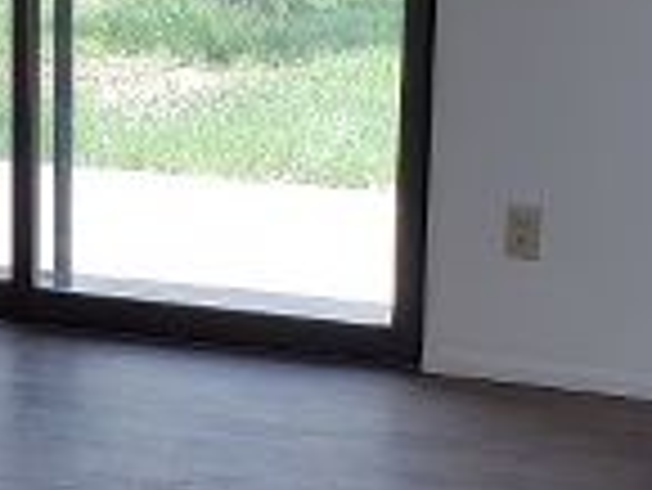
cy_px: 81
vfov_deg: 12.8
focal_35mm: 115
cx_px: 121
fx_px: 2168
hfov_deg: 17.0
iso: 80
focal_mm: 4.3
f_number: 2.4
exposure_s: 1/120
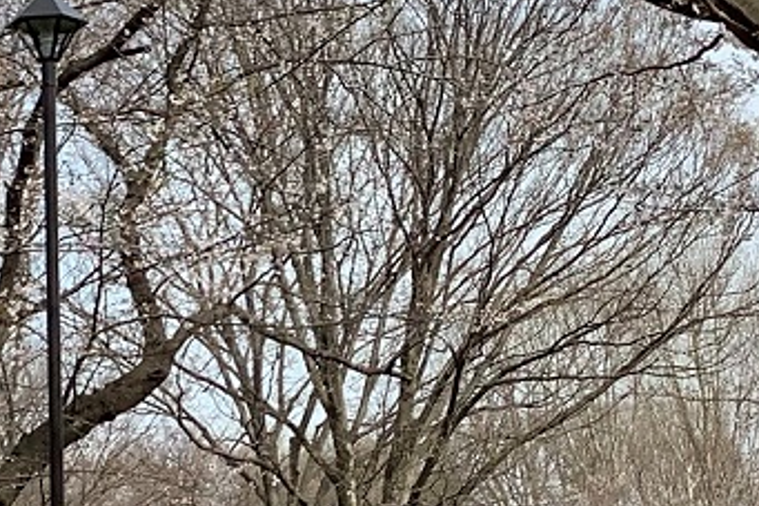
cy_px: 280
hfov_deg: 18.9
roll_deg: +1.9
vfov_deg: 12.7
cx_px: 310
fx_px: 2276
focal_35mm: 108
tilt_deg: +9.2
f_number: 2.4
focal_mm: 3.3
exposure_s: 1/1045
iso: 25
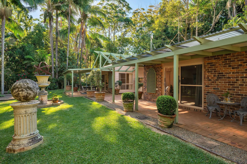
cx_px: 124
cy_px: 82
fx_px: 127
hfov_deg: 88.5
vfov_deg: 65.9
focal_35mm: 18
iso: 400
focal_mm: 18.5
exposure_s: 1/30
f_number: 14
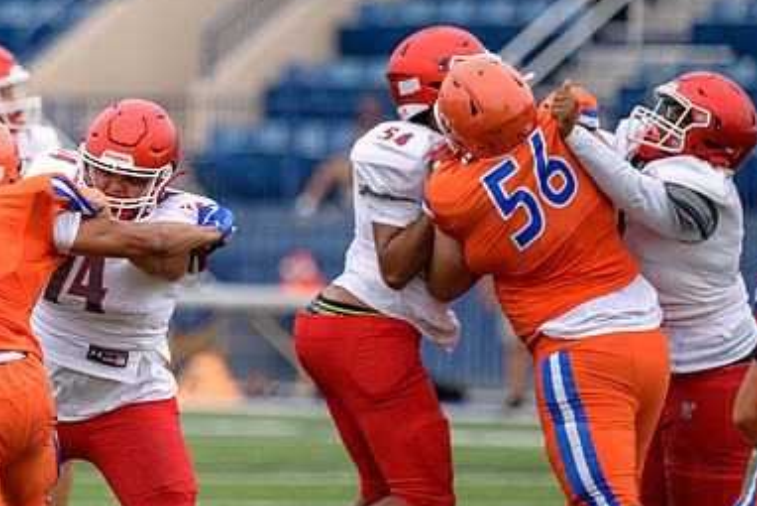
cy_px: 323
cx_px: 26
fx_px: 10686
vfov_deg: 2.7
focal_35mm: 508
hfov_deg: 4.1
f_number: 2.8
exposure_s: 1/800
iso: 320
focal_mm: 240
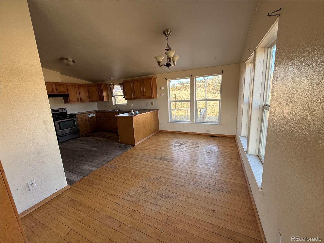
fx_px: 131
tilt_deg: -10.5
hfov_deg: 102.1
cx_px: 162
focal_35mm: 14
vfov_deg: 85.7
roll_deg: +1.9
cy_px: 122
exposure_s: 1/99
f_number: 2.2
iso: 64
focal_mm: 2.22
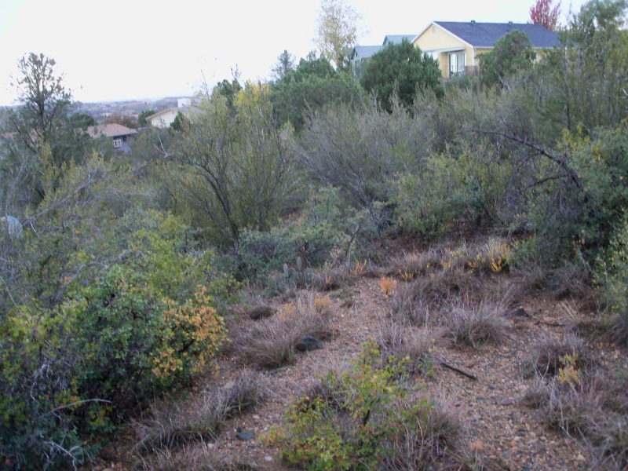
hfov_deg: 52.6
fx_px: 635
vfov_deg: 40.7
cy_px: 236
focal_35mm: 35
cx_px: 314
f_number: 3
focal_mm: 6.3
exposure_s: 1/30
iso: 100
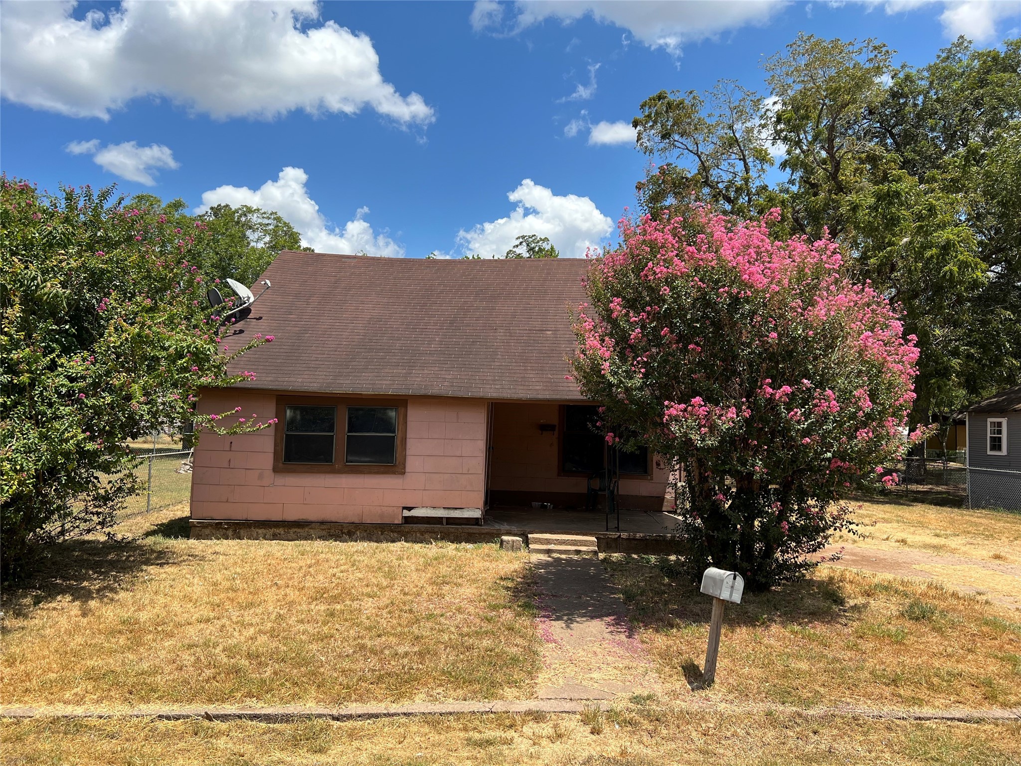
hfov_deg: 67.3
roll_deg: -2.4
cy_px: 383
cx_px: 510
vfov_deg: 53.1
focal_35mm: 26
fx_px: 767
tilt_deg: +2.9
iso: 50
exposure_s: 1/3257
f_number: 1.5
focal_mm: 5.7
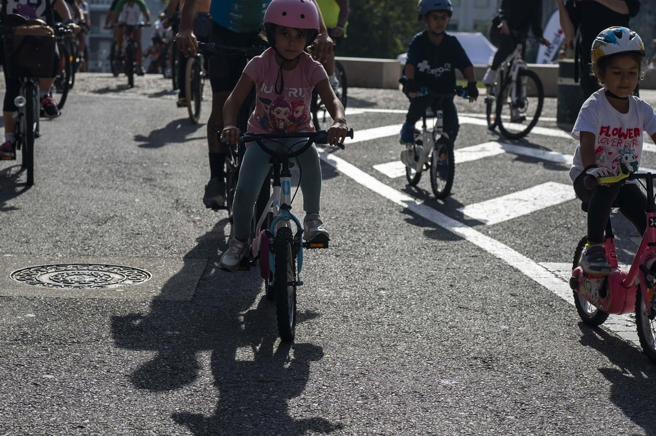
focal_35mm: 79
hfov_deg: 25.7
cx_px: 297
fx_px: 1439
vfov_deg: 17.3
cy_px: 233
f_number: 4.5
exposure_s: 1/1250
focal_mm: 50
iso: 100
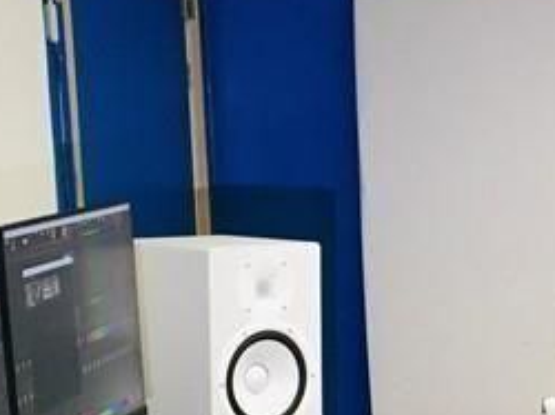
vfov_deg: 12.3
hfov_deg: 16.2
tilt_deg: -9.4
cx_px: 571
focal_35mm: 119
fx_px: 1906
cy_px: 395
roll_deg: +1.0
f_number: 2.2
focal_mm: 4.15
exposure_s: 1/30
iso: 125
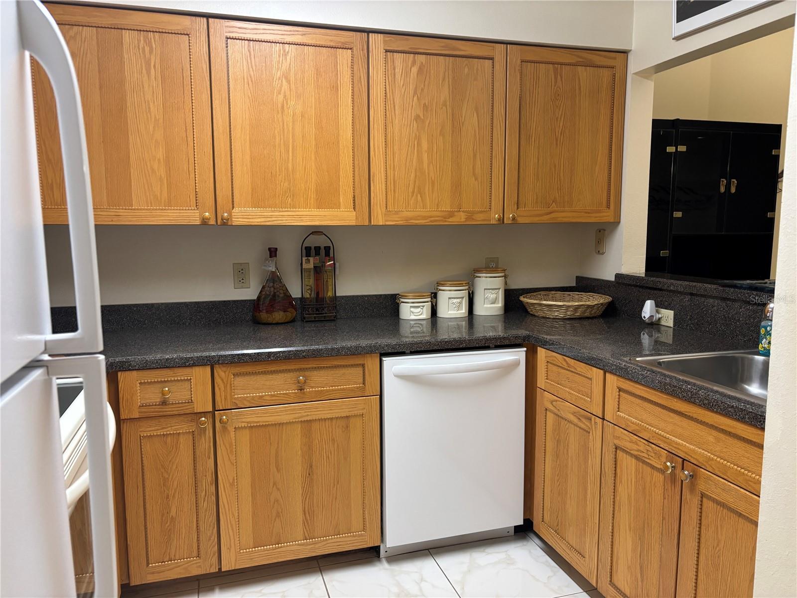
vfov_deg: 53.1
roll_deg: -0.5
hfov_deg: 67.3
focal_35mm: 26
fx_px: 599
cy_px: 299
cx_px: 398
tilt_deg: -6.3
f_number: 1.6
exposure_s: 1/60
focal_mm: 5.96
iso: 200
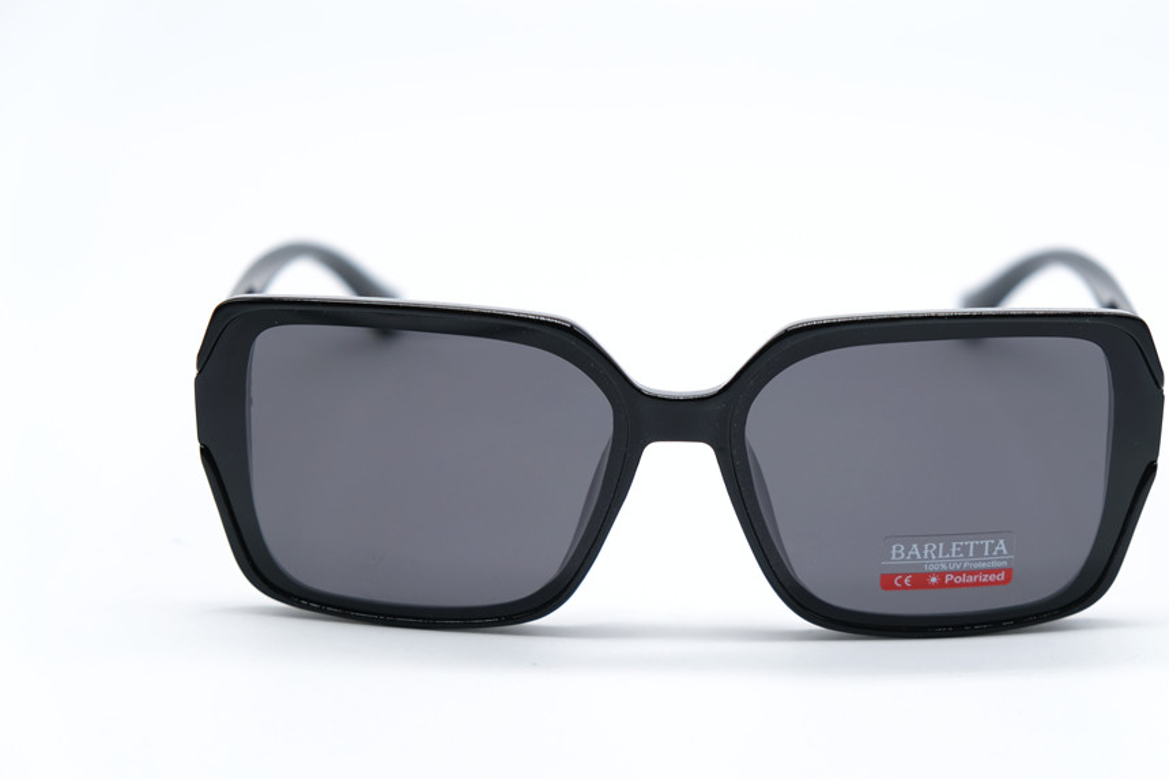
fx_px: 2532
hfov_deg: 26.0
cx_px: 670
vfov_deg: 17.5
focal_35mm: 78
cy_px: 424
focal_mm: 44.4
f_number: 4
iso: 160
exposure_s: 1/160
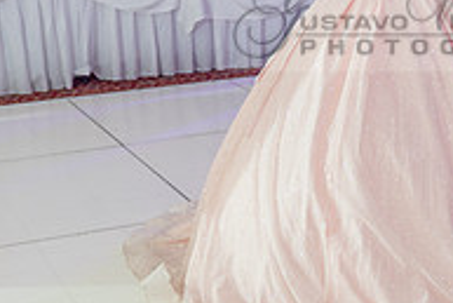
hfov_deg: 21.3
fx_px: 1171
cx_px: 421
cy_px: 126
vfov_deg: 14.7
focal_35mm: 93
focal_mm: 24
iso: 400
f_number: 2.8
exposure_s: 1/100
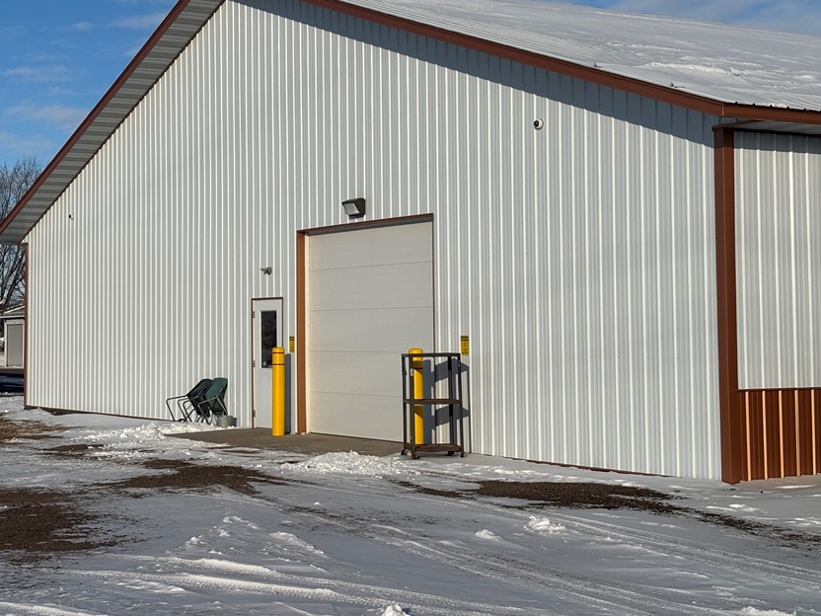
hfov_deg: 30.2
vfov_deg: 22.9
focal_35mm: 64
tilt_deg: +3.2
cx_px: 352
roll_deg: +0.1
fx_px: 1518
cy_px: 242
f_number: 1.6
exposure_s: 1/6329
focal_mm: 5.96
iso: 40
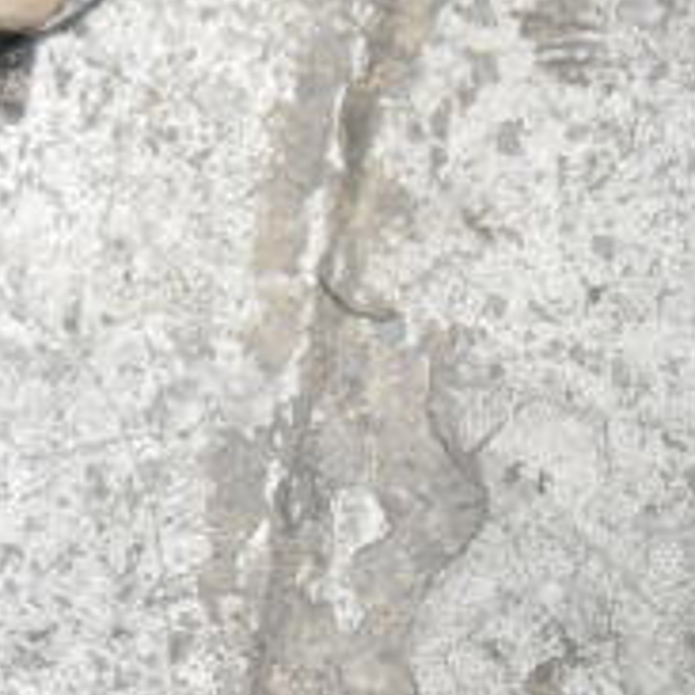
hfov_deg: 17.0
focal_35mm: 89
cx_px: -437
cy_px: 131
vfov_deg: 19.2
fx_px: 2031
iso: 1600
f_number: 4.5
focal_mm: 21
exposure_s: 1/80
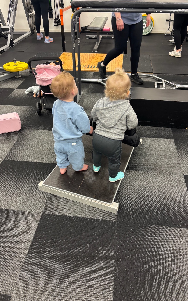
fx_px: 230
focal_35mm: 28
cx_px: 90
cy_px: 148
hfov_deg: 44.5
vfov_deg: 66.5
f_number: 1.6
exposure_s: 1/50
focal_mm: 5.96
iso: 100
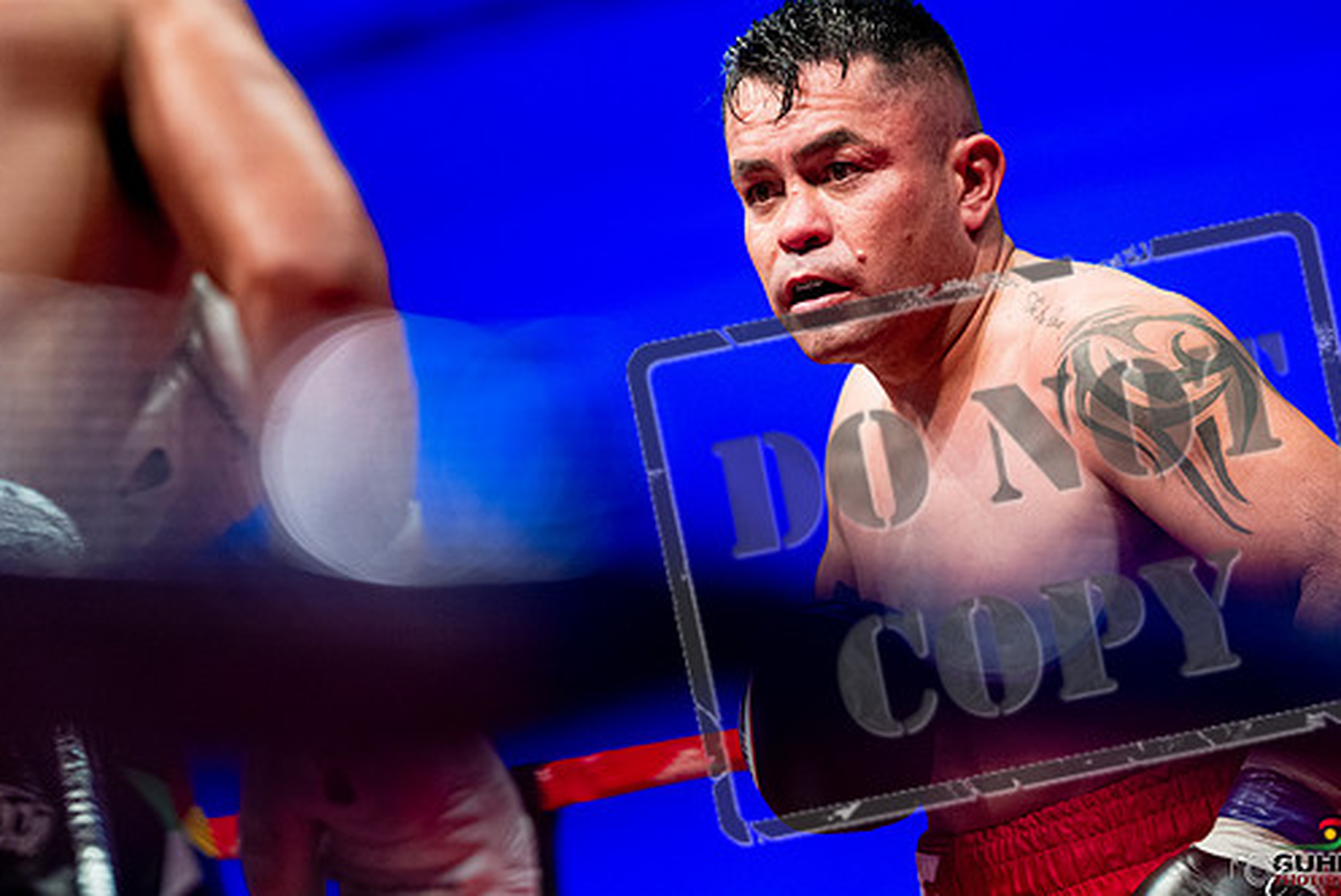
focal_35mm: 175
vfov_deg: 7.9
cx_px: 634
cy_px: 390
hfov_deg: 11.7
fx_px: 6522
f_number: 2.8
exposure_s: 1/1000
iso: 4000
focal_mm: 150
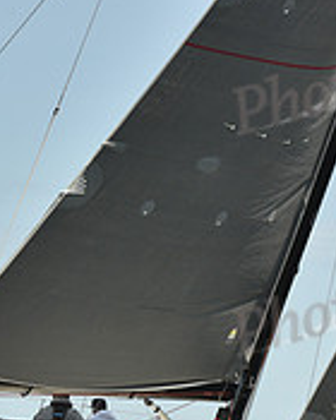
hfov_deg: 5.2
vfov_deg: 6.5
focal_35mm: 295
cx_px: 110
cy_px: 452
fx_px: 3667
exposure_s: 1/800
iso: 250
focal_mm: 95
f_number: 9
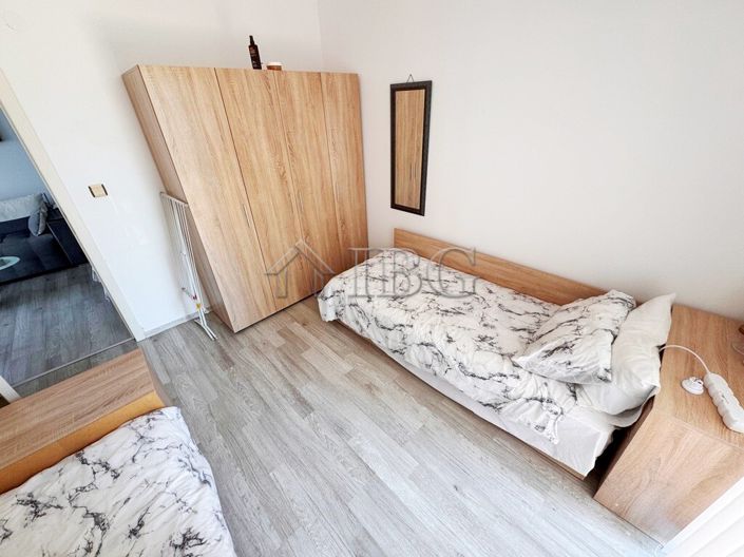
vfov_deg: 85.6
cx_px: 372
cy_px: 278
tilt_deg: -29.2
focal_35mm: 14
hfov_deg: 102.1
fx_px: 301
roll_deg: +3.1
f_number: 2.2
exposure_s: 1/99
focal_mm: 2.22
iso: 100
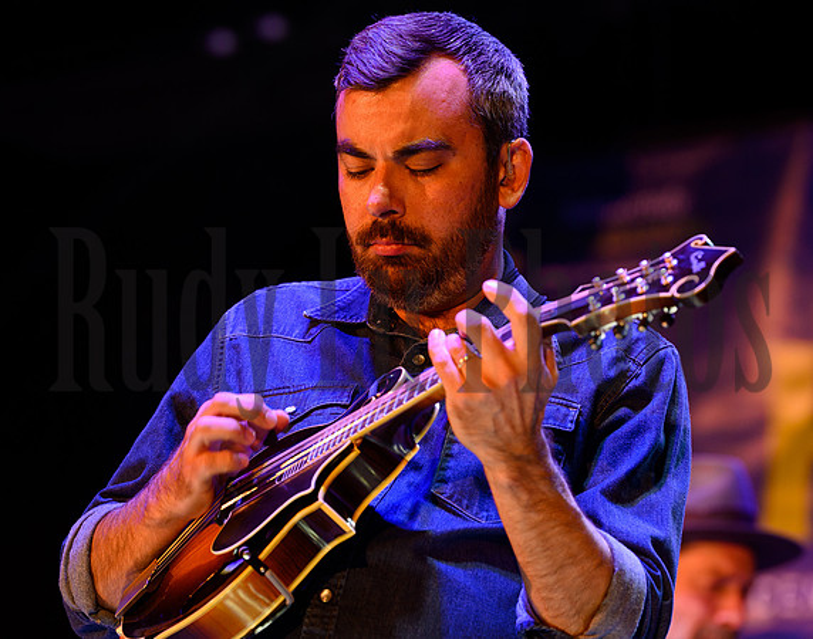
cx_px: 424
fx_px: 4665
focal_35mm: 195
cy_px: 320
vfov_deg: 7.8
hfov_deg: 10.0
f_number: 4.5
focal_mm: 175
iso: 1600
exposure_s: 1/160
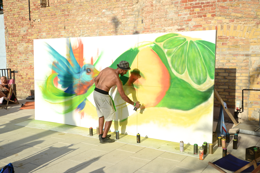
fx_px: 303
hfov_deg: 46.4
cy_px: 86
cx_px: 130
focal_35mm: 42
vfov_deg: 31.9
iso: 400
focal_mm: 42
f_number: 13
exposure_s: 1/640
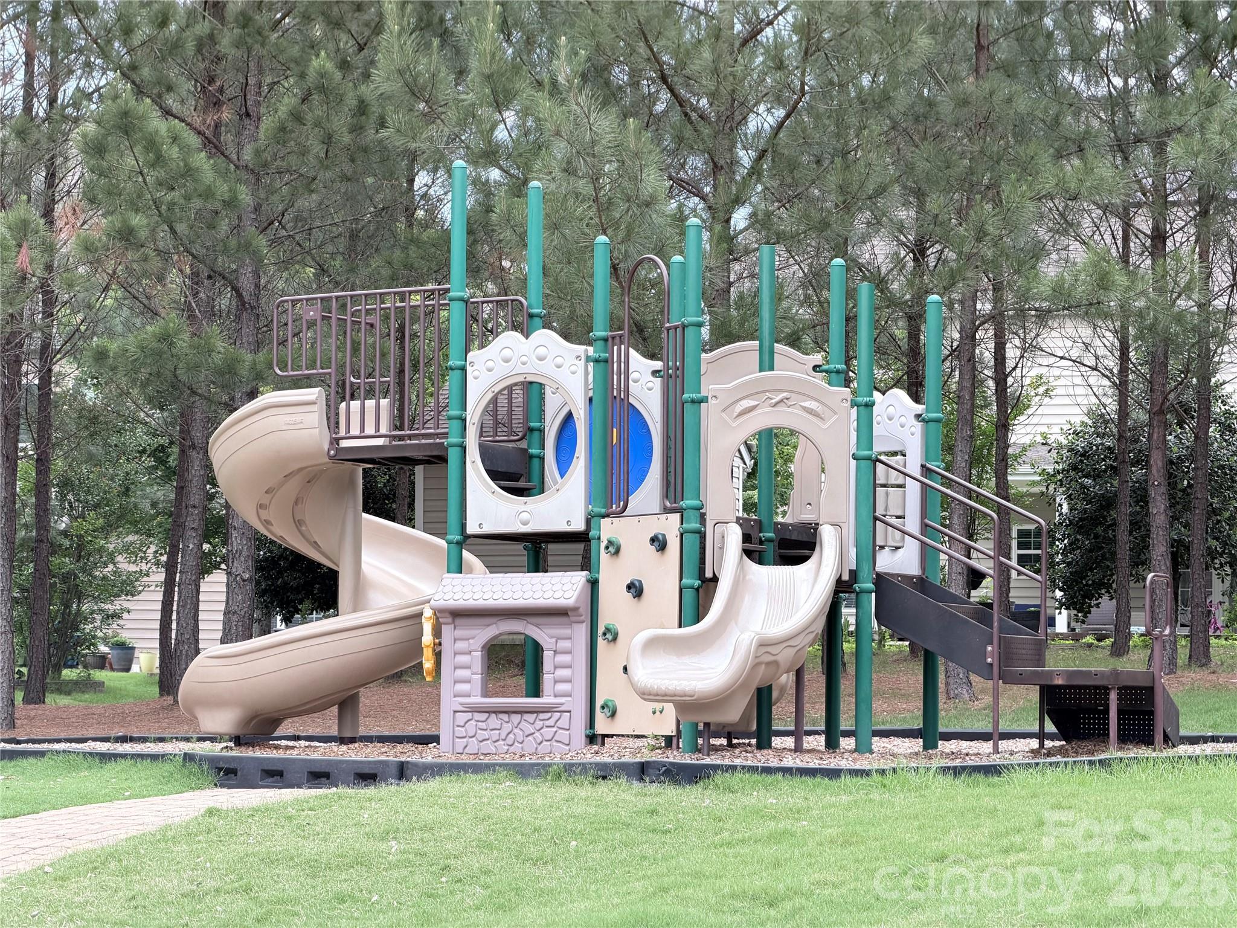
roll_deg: -0.8
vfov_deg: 14.8
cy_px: 464
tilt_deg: +3.5
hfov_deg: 19.6
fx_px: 3573
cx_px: 618
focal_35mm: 100
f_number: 2.8
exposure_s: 1/249
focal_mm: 16.89
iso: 50
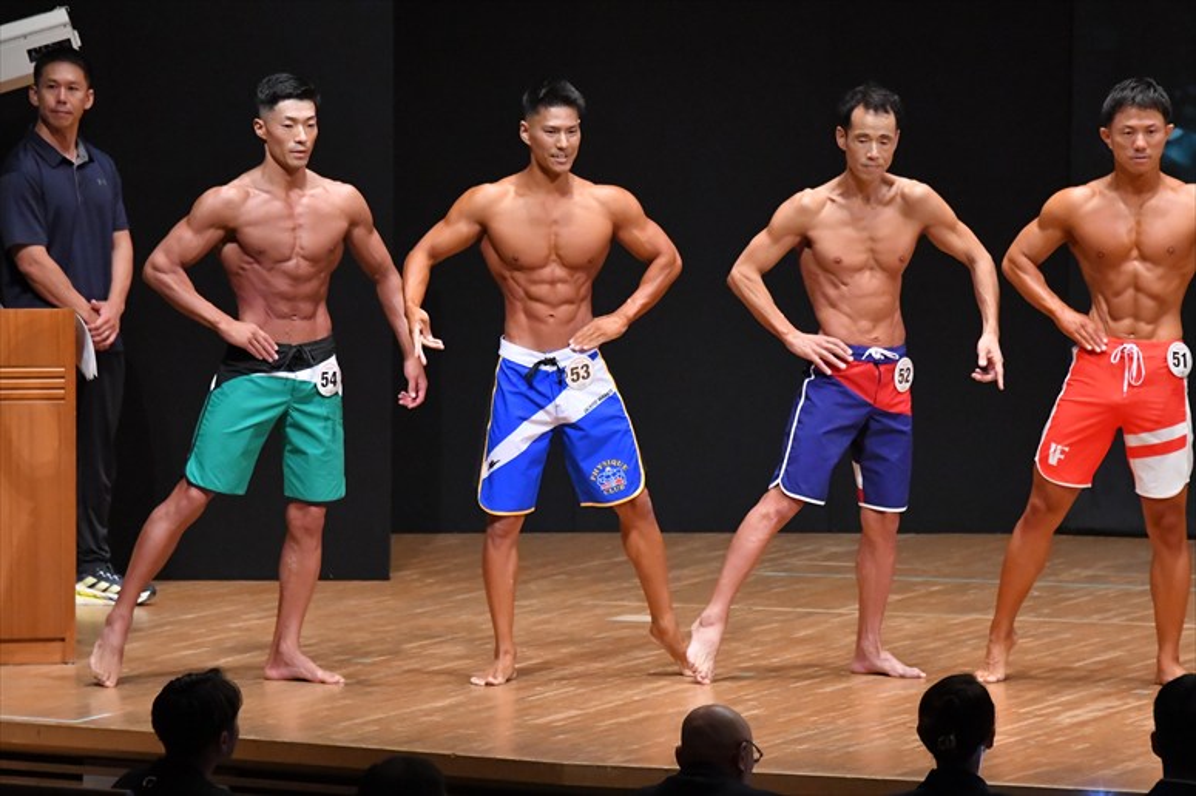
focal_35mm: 255
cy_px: 398
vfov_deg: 5.4
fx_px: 8468
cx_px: 598
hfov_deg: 8.1
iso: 8000
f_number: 5.6
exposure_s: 1/400
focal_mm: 170
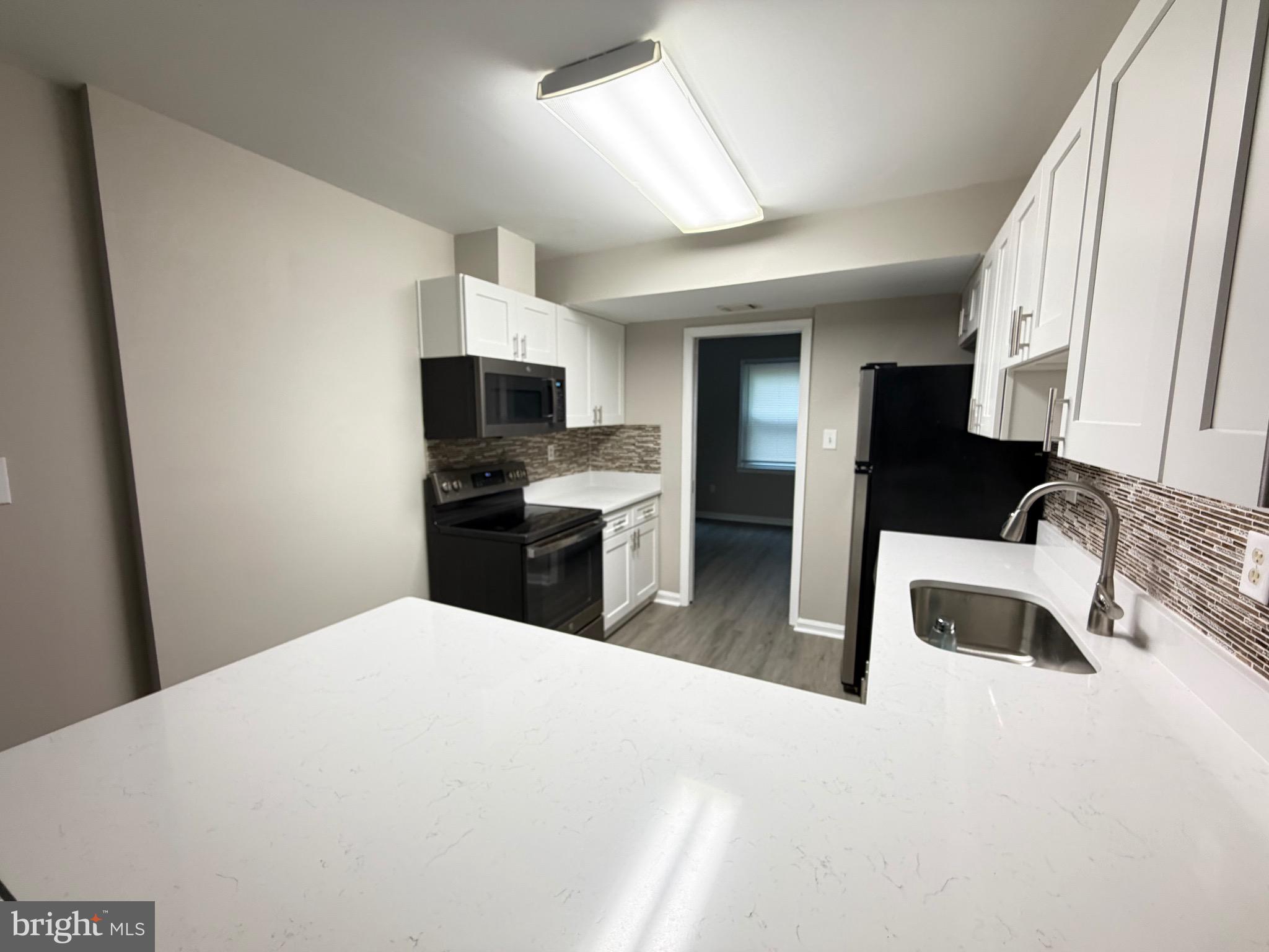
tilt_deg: -7.5
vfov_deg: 85.7
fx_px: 513
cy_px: 476
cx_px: 634
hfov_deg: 102.1
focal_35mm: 14
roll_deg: +0.6
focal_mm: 2.22
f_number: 2.2
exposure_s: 1/60
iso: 320
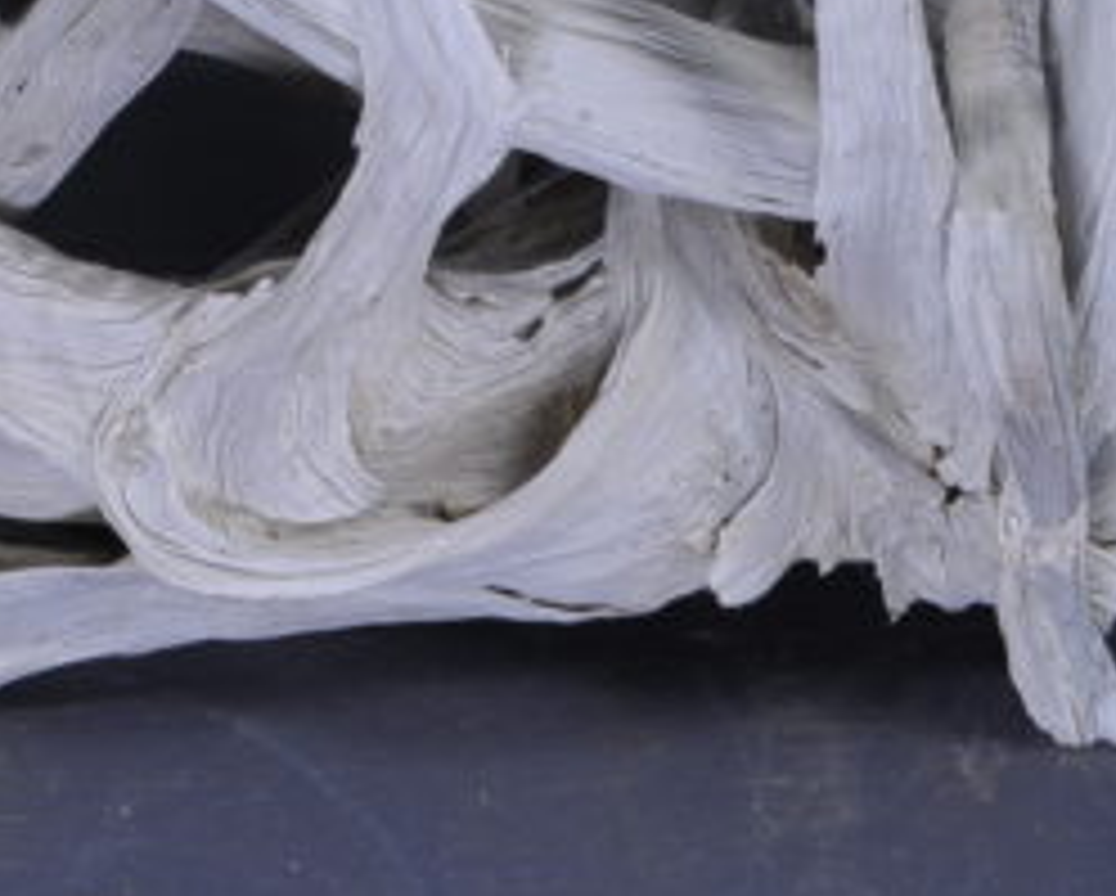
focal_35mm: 113
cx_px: 207
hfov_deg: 16.8
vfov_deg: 13.2
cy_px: -243
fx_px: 3737
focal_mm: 26
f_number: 8
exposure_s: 1/6
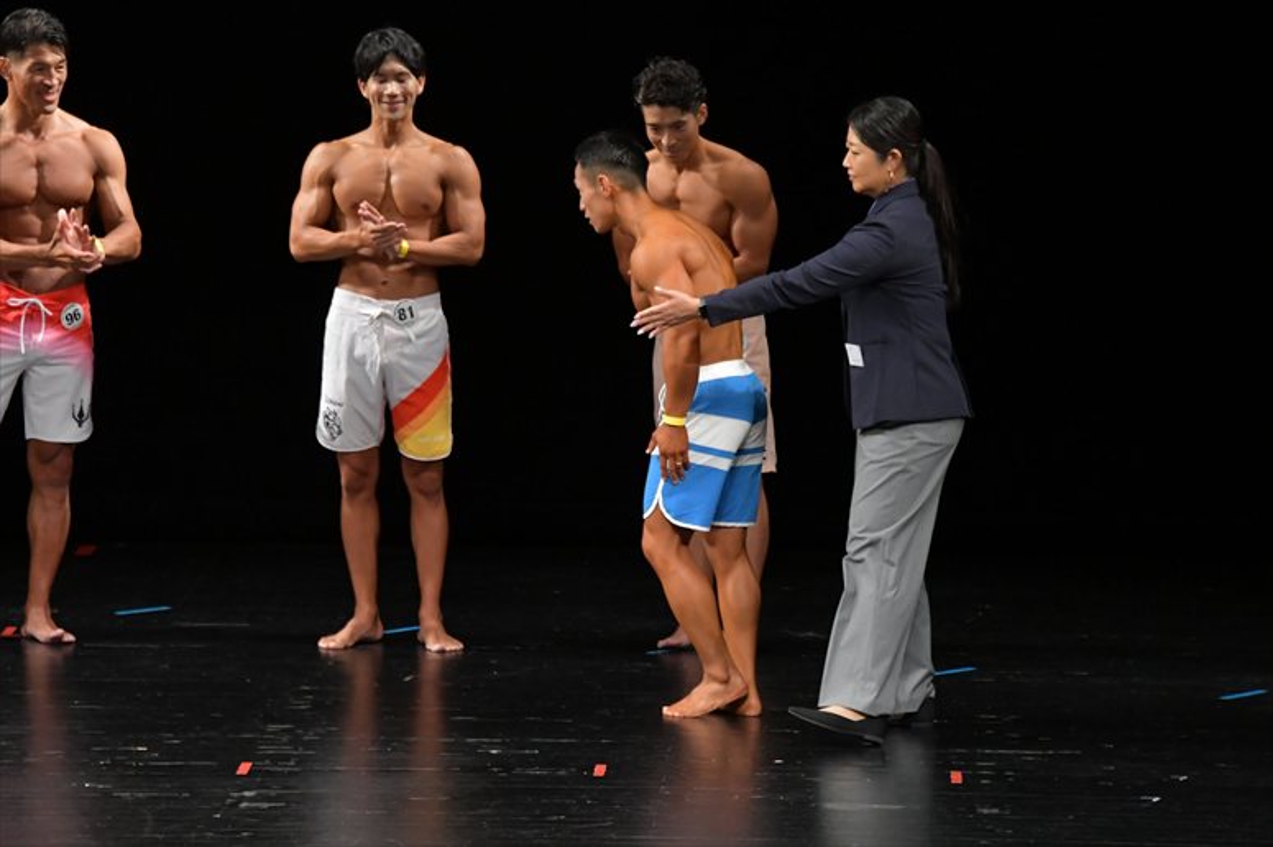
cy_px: 424
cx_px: 636
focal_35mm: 270
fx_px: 9543
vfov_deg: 5.1
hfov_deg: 7.6
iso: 3200
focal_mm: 180
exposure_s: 1/400
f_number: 5.6
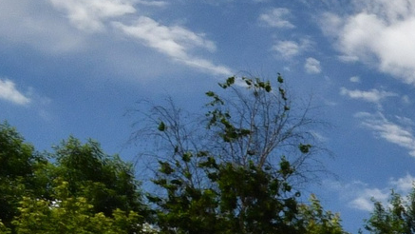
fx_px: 1013
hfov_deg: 13.6
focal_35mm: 92
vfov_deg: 11.7
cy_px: 472
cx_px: 1073
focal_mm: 10
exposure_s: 1/640
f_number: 13
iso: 640
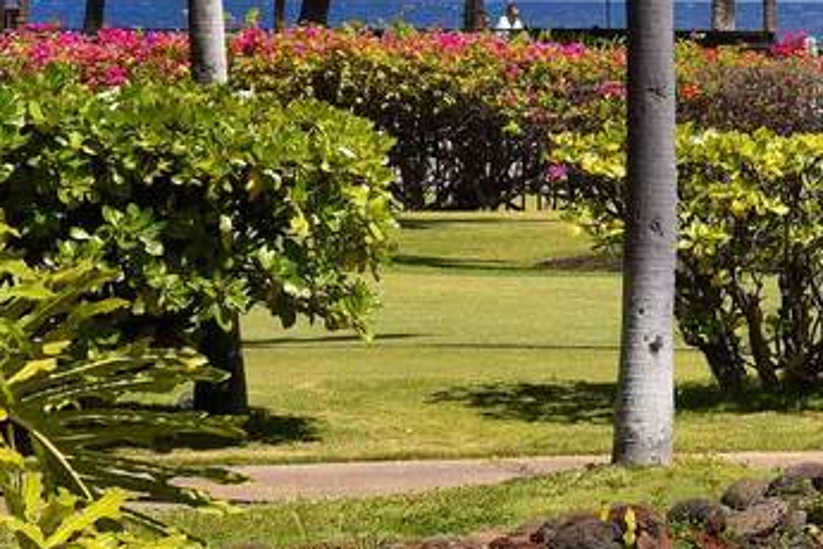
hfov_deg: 8.6
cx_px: 1434
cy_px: 17
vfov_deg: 6.0
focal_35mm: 230
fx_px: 5258
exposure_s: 1/200
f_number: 11
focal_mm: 62
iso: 125
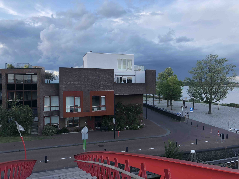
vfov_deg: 49.7
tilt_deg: -1.0
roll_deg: +1.6
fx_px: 193
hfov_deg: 63.4
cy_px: 90
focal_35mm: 28
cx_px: 120
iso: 20
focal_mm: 4
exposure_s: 1/134
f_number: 1.8
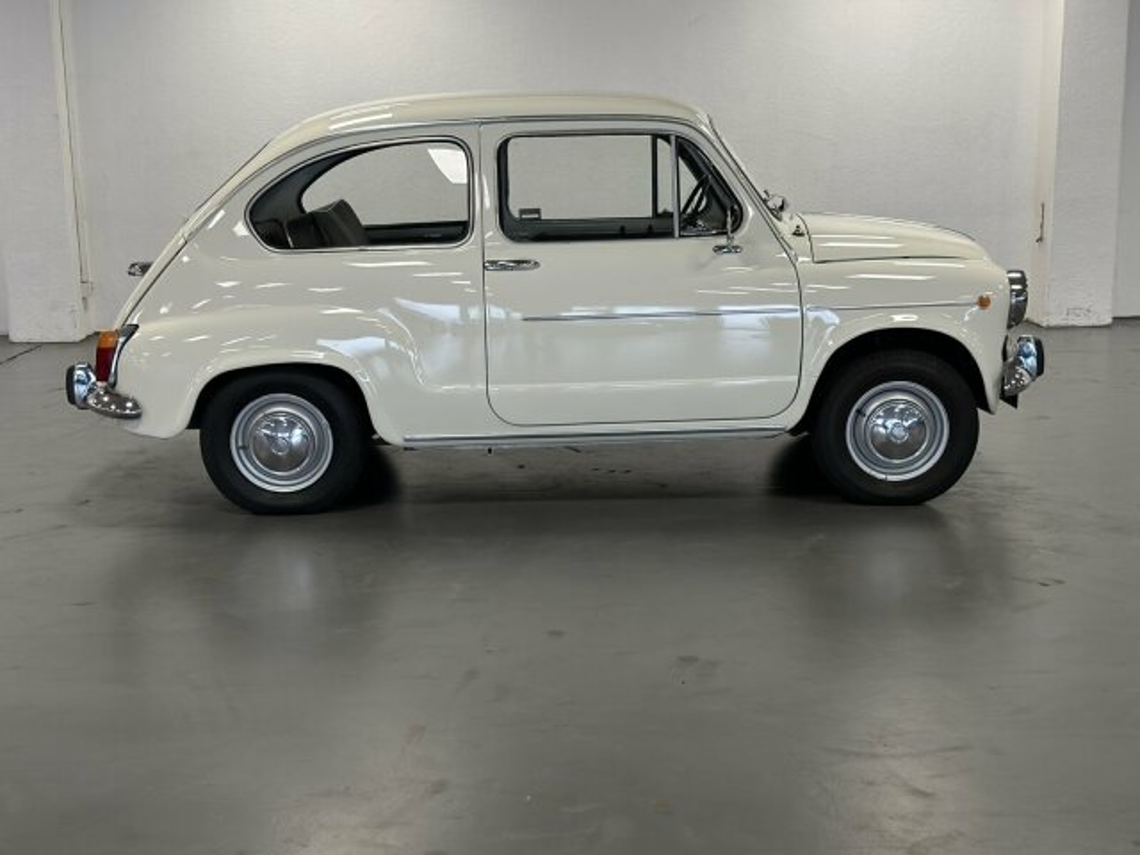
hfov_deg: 39.7
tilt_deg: -11.1
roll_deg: +0.8
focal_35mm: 48
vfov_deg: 30.3
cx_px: 570
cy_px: 428
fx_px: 1581
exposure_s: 1/89
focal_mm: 6.86
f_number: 1.78
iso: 125
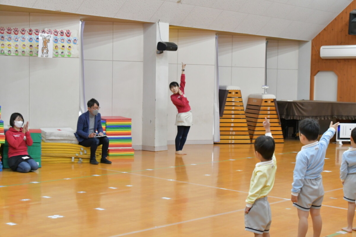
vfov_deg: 22.6
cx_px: 178
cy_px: 118
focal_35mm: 60
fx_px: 593
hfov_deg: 33.4
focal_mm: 40
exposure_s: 1/125
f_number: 5.6
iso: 4000
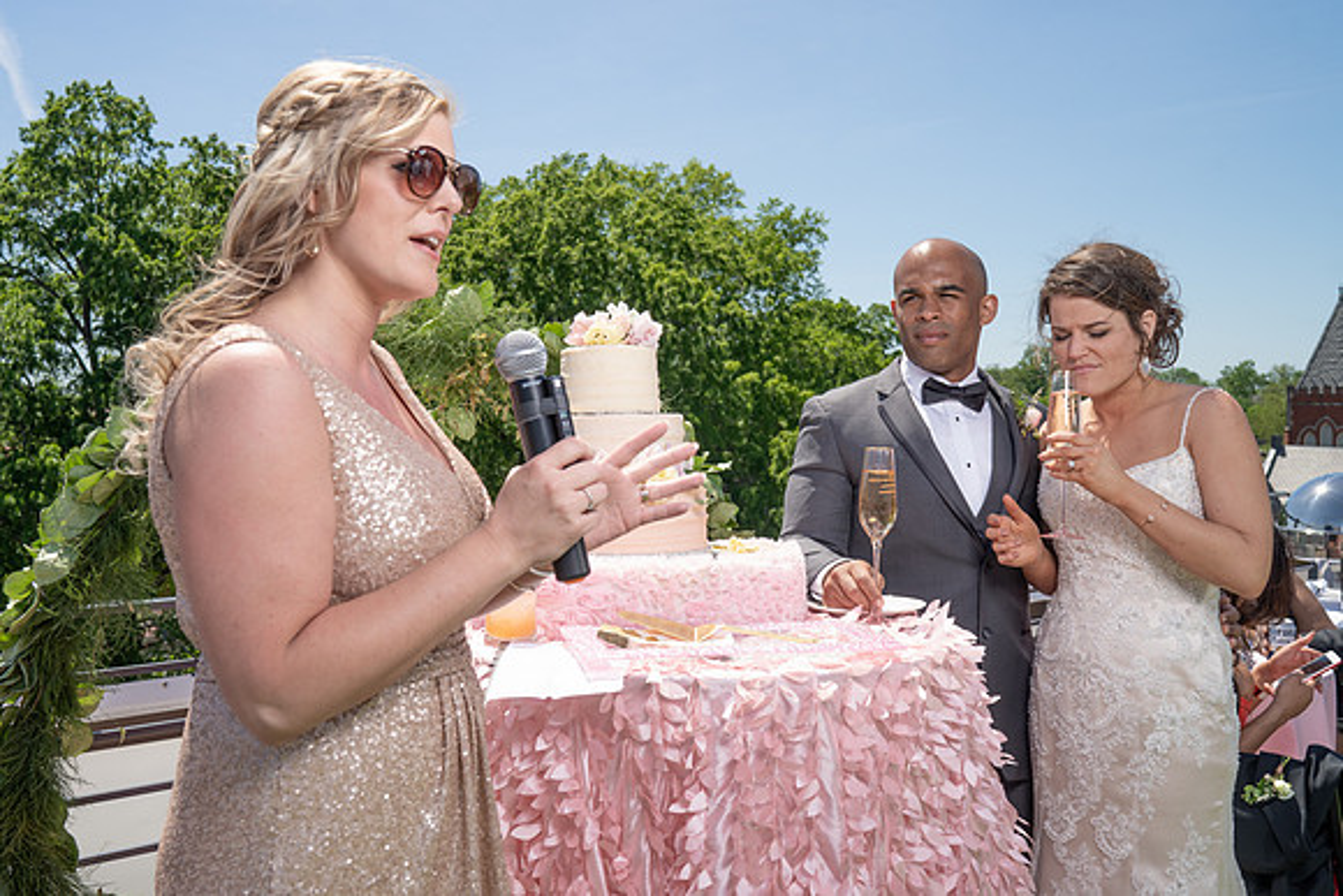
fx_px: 1380
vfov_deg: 36.0
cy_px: 422
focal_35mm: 37
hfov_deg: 51.9
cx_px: 633
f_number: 7.1
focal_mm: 35
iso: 50
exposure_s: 1/250
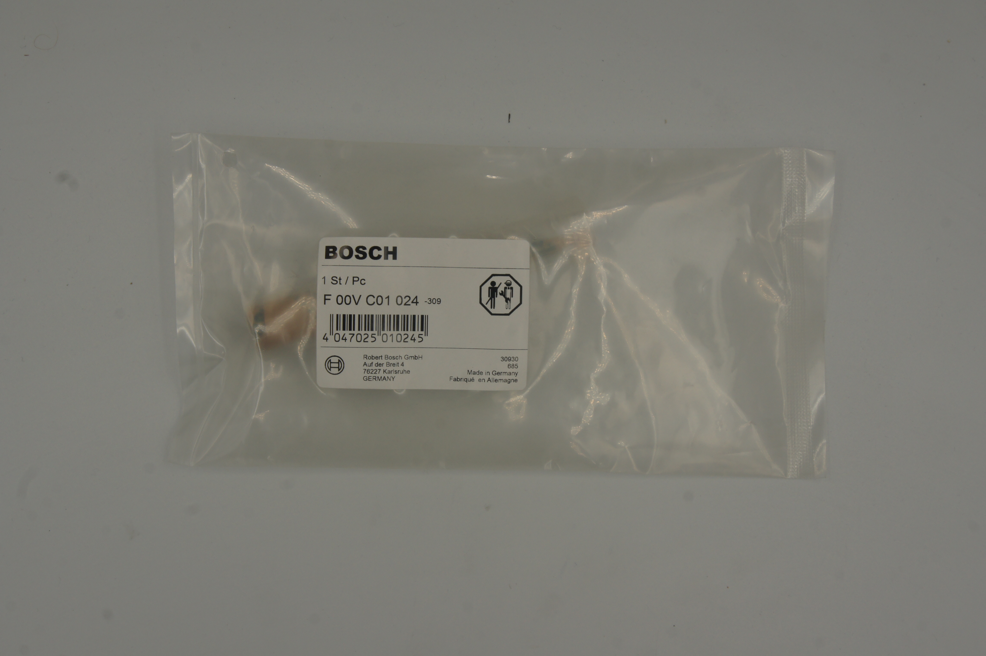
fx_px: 1437
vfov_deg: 25.7
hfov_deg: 37.9
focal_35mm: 52
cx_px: 493
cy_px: 328
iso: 200
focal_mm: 35
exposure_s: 1/125
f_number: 13
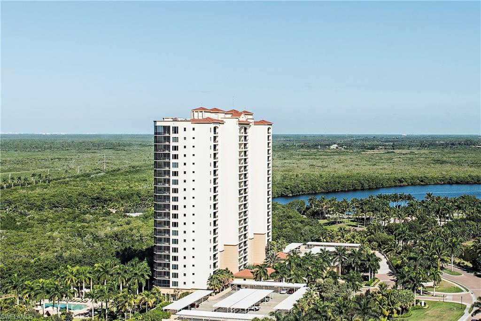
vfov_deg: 45.0
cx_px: 240
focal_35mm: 29
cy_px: 160
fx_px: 388
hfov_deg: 63.7
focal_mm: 29
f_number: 9
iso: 100
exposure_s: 1/160
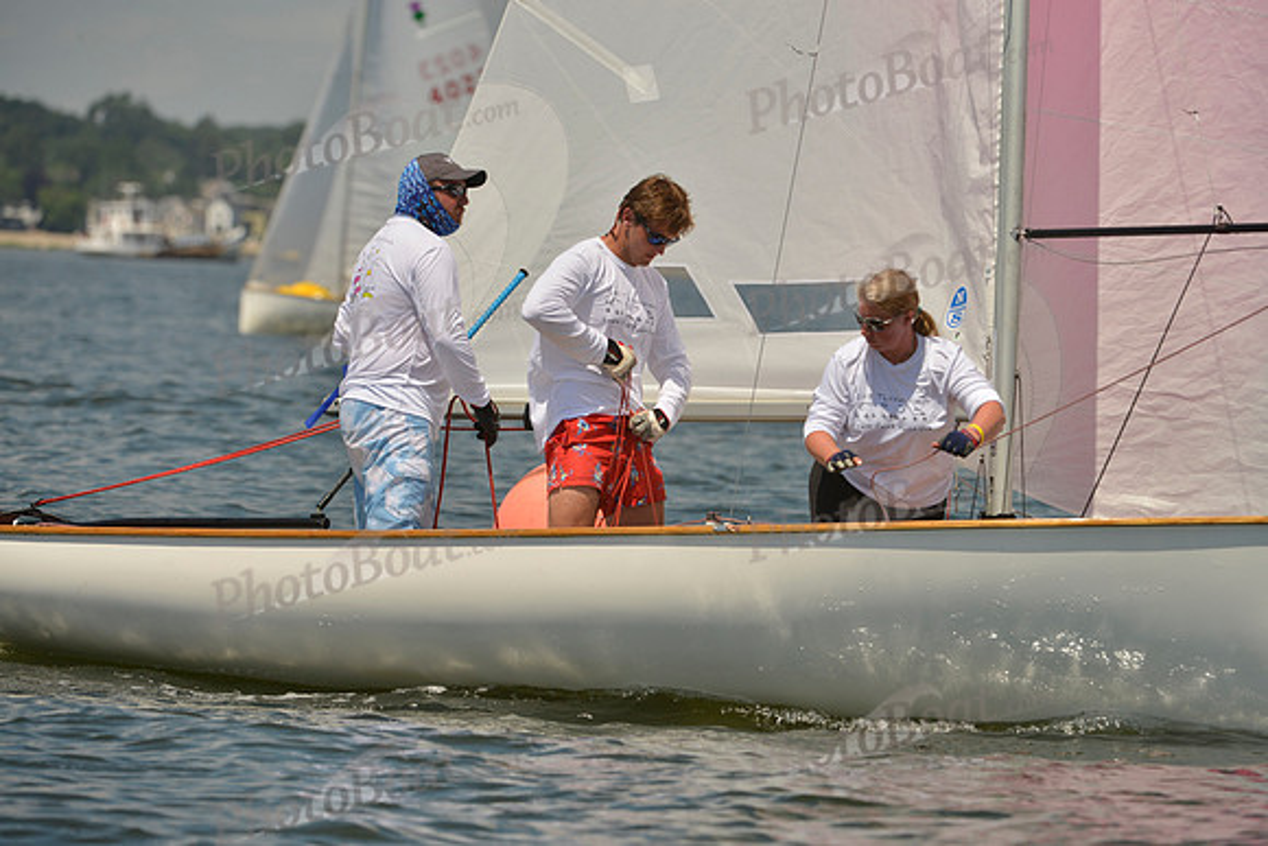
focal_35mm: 300
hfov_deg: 6.9
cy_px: 423
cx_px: 634
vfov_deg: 4.6
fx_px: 10569
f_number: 8
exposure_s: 1/1250
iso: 200
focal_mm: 300
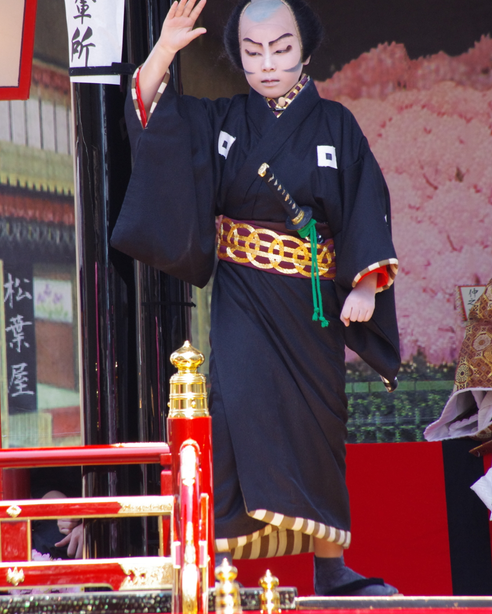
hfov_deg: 3.0
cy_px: 255
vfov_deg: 3.8
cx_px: 246
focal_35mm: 509
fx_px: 9264
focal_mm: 300
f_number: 9
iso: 800
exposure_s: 1/320
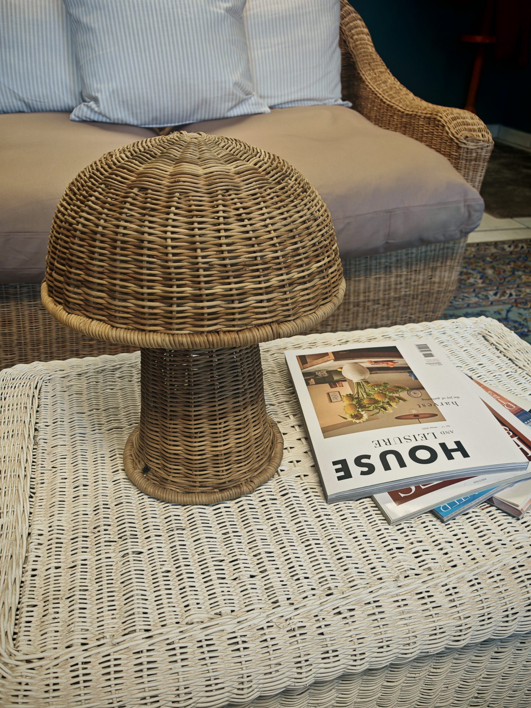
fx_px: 552
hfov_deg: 51.4
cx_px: 266
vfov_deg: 65.3
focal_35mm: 27
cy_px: 354
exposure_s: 1/100
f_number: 2
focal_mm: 6.83
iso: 160
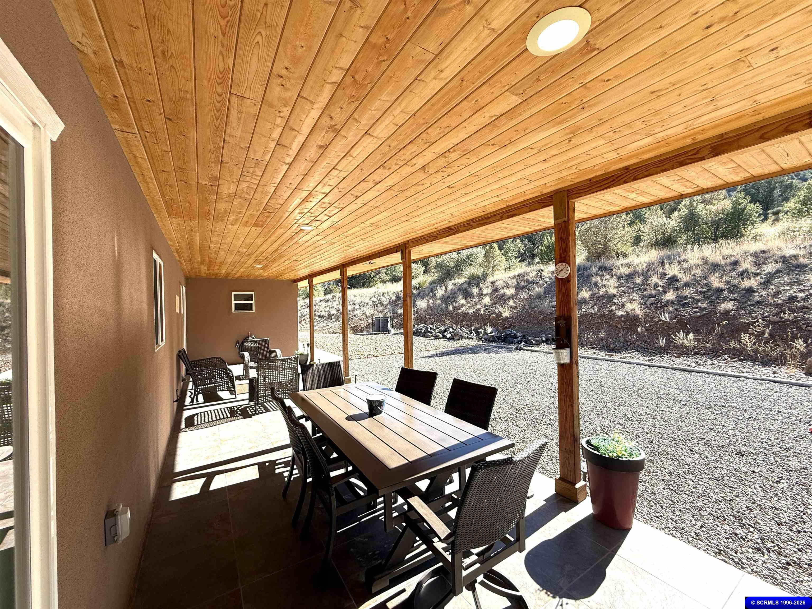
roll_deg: +0.7
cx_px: 406
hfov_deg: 102.1
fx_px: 328
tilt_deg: +0.7
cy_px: 304
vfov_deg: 85.7
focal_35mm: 14
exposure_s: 1/625
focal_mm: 2.22
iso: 50
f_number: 2.2
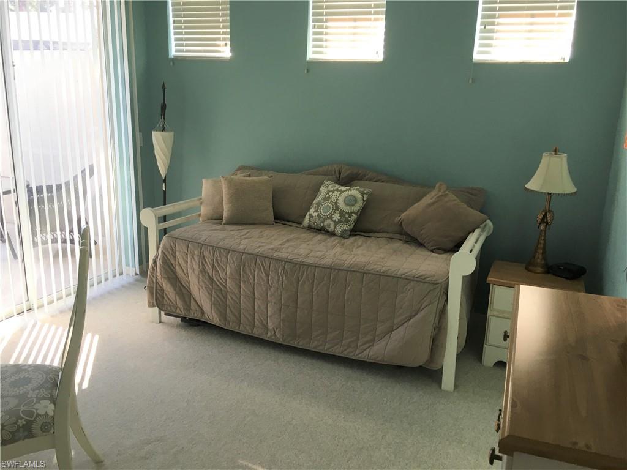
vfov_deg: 48.2
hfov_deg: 61.7
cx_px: 314
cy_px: 235
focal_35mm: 29
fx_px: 525
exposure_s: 1/30
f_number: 2.2
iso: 50
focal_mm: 4.15
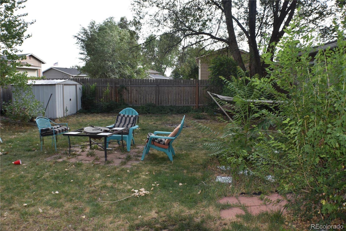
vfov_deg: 36.9
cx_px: 173
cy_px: 116
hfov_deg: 53.1
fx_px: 346
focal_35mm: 36
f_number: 5.6
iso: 110
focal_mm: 24
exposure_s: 1/125
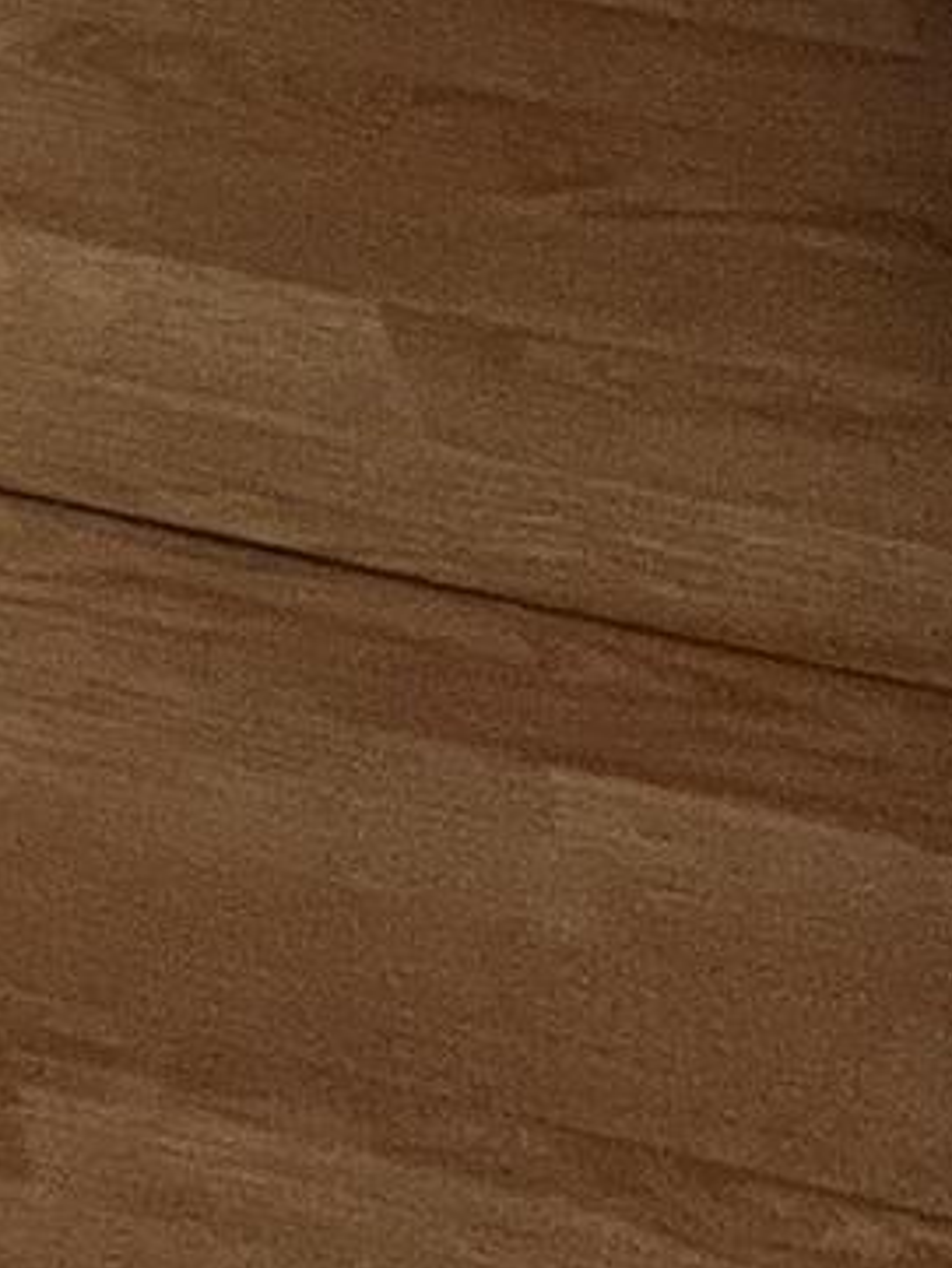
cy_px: -1921
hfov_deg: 12.0
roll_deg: +0.8
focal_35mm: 83
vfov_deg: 14.1
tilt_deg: -17.3
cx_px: -1665
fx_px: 3042
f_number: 1.8
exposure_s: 1/60
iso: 250
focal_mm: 1.57
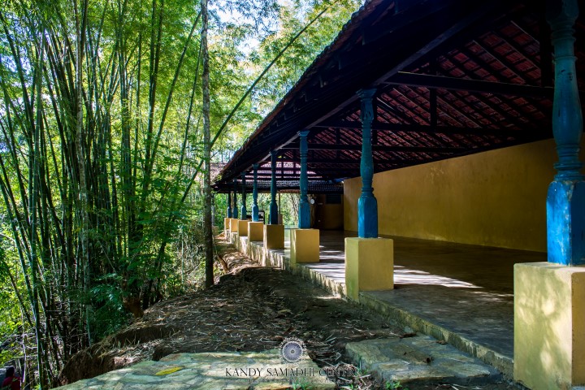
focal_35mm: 27
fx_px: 439
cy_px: 195
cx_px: 292
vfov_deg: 47.9
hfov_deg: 67.4
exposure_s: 1/20
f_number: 8
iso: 200
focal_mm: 18
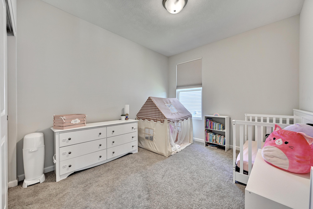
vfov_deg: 81.2
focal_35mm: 14
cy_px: 104
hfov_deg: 104.3
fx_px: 122
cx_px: 156
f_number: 8
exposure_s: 1/5
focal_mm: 14
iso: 320
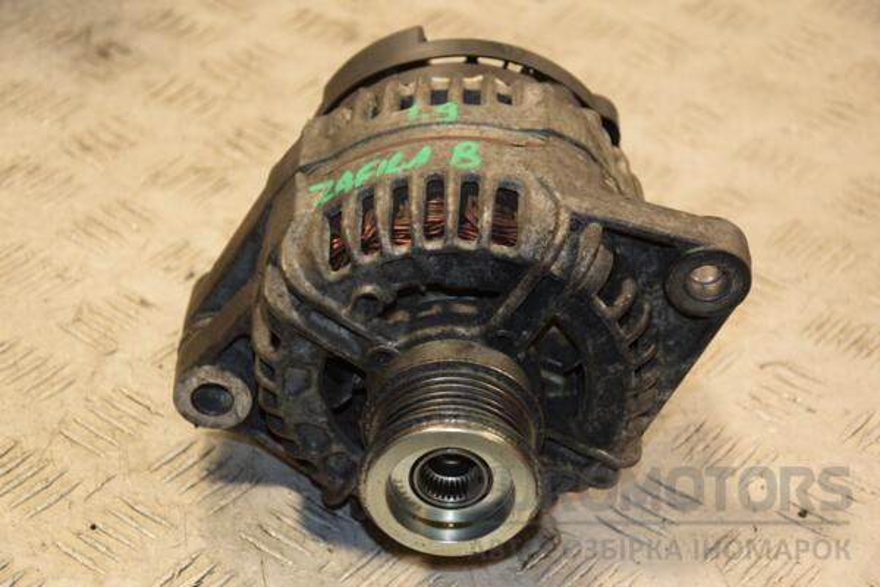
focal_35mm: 105
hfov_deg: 19.5
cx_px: 440
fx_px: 2566
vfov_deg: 13.0
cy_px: 294
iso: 800
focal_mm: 70
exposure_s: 1/125
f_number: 5.3
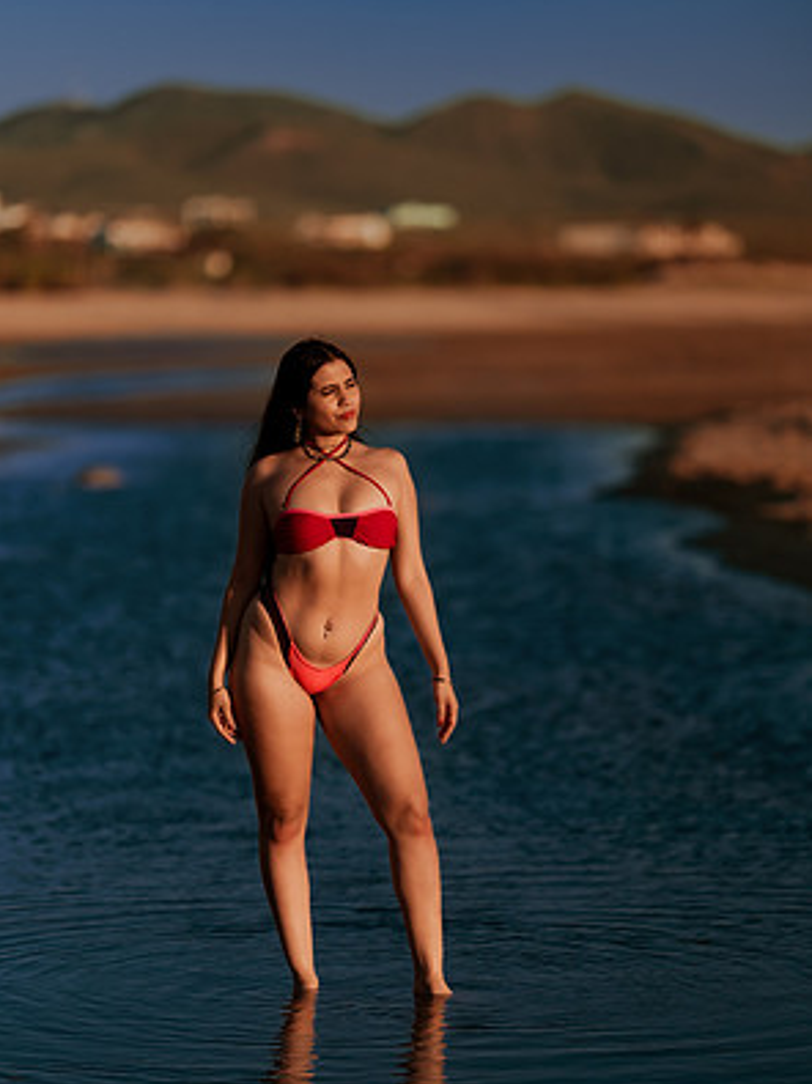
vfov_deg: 13.3
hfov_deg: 10.0
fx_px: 4631
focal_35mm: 148
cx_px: 406
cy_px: 579
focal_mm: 135
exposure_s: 1/5000
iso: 100
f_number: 1.8
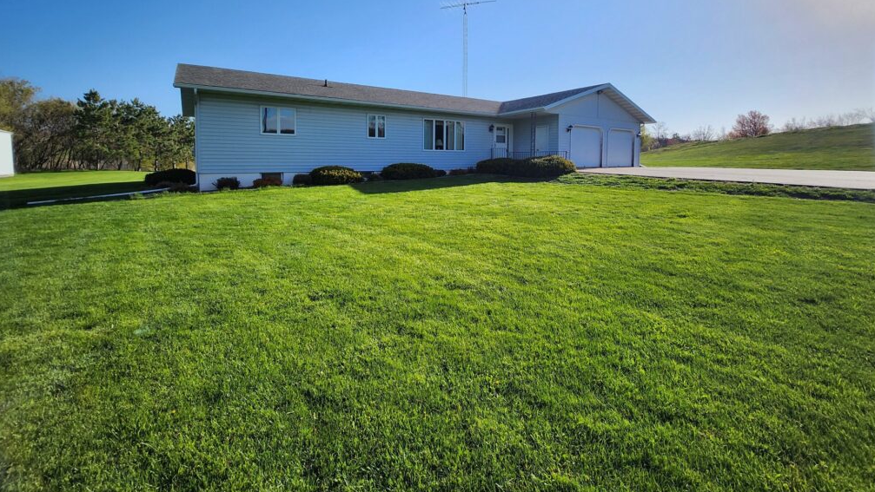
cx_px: 444
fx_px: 348
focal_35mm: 15
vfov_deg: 69.2
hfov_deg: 103.0
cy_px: 177
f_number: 2.2
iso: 32
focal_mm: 1.7
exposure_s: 1/1283
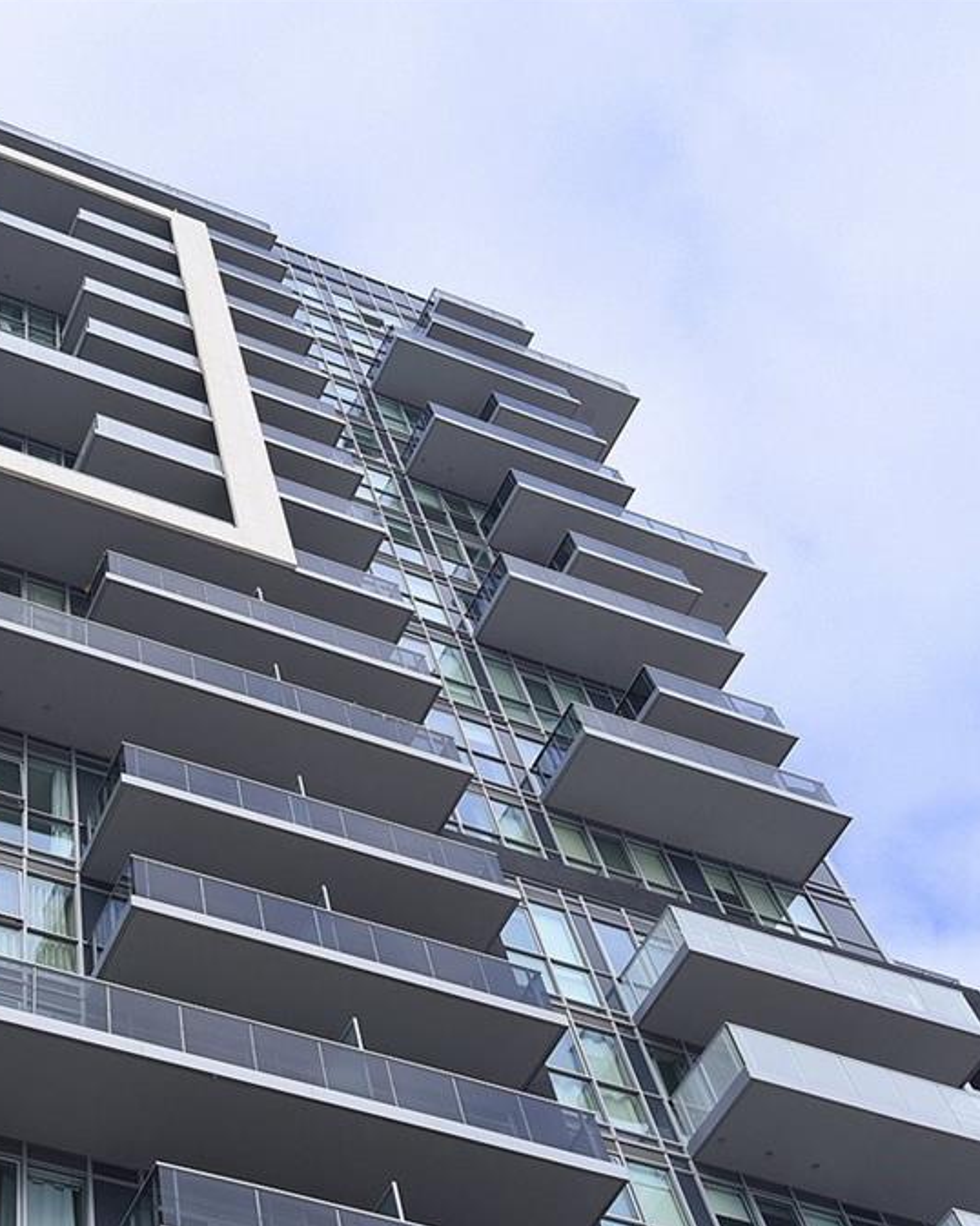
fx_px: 1814
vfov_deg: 37.3
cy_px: 610
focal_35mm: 50
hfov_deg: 29.5
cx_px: 179
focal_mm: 35
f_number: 11
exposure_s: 1/500
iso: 500
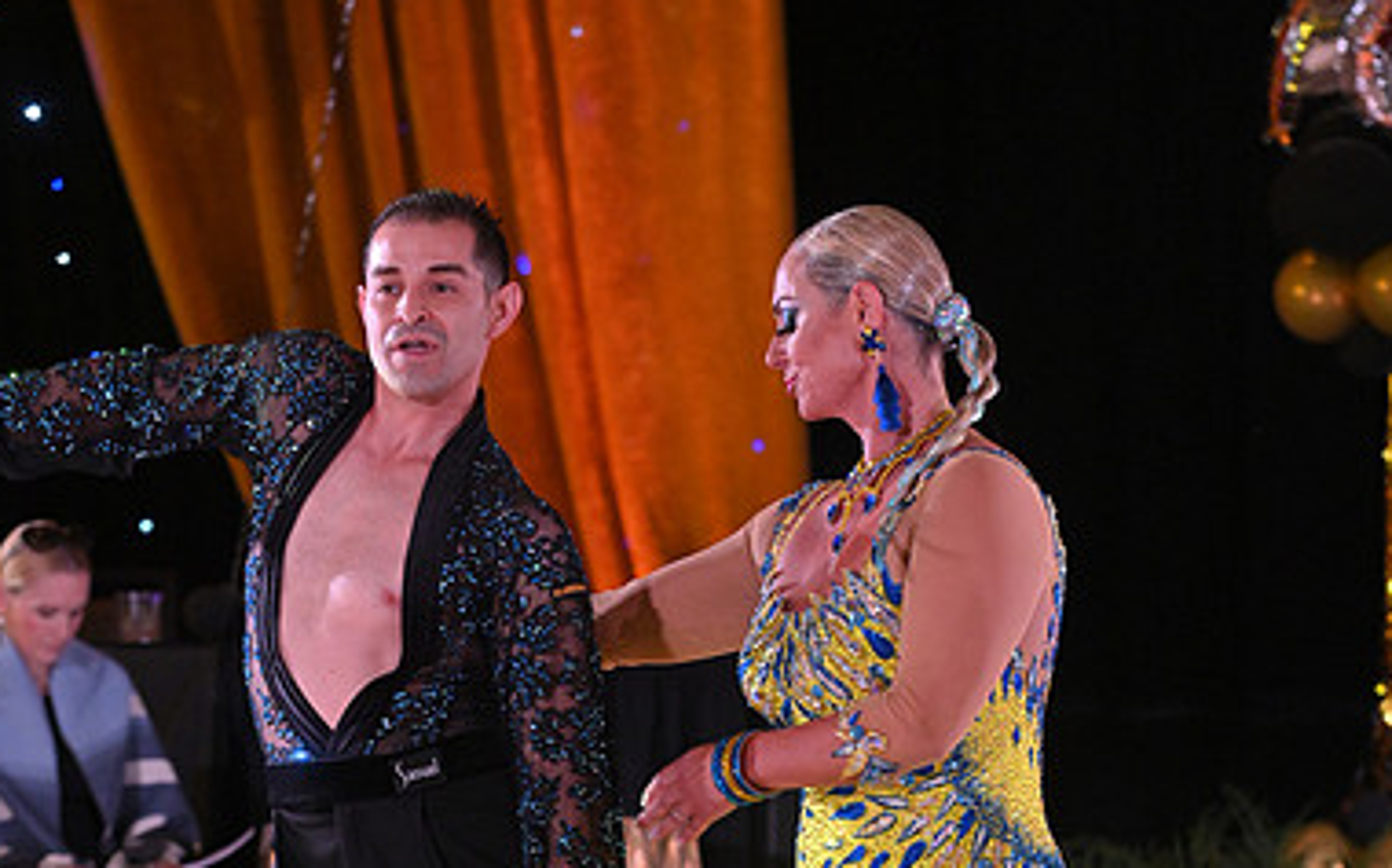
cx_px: 687
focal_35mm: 190
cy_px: 1055
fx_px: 7204
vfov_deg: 6.8
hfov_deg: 11.0
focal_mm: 122
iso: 3200
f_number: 5
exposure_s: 1/400
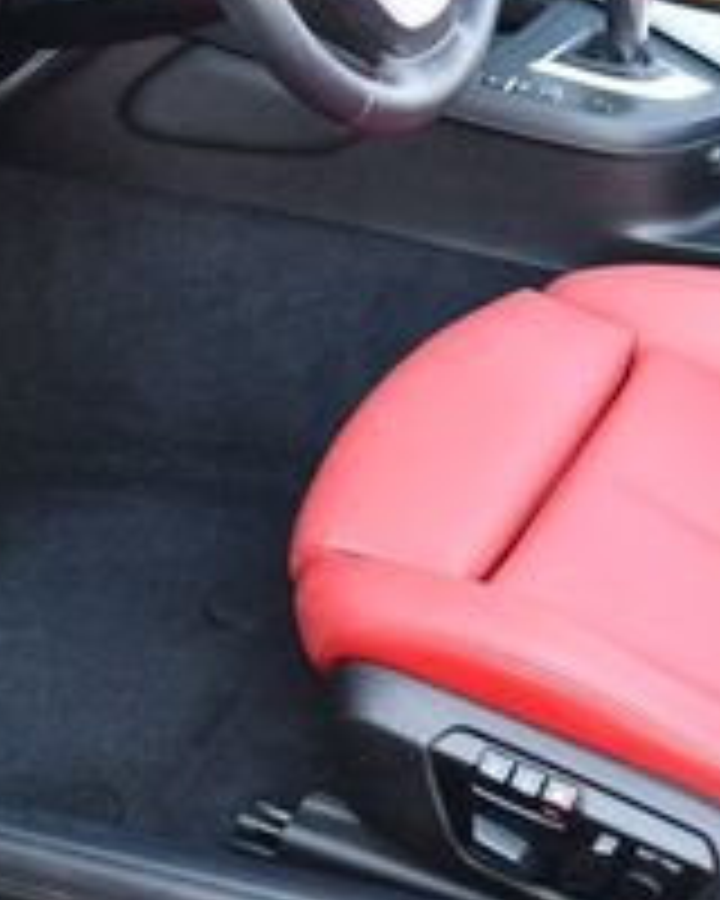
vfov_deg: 17.6
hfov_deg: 14.0
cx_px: 792
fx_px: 2877
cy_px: 176
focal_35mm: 108
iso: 800
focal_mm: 18
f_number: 3.5
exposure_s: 1/125
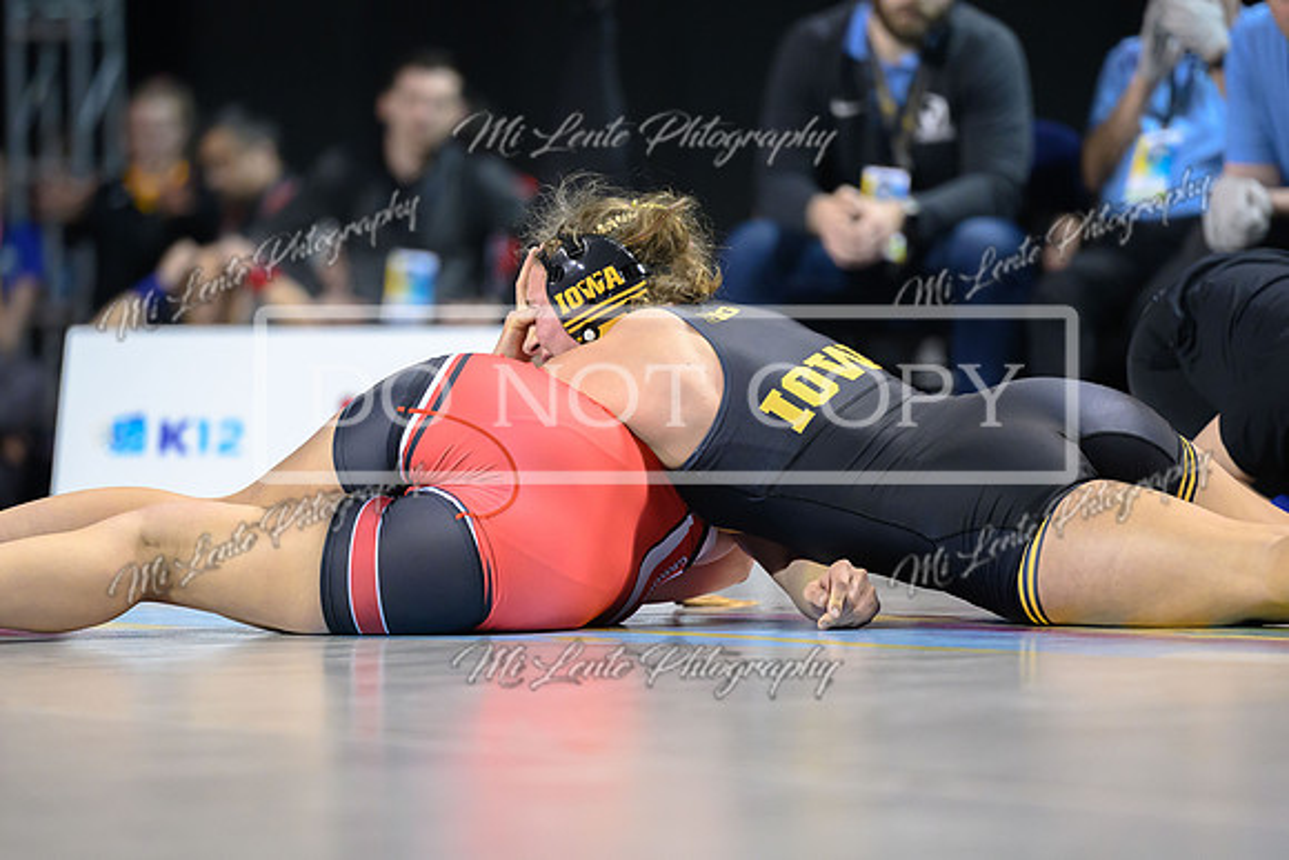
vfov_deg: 5.4
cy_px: 443
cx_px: 589
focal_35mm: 254
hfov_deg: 8.1
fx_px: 9112
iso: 5000
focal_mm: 200
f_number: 2.8
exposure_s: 1/800
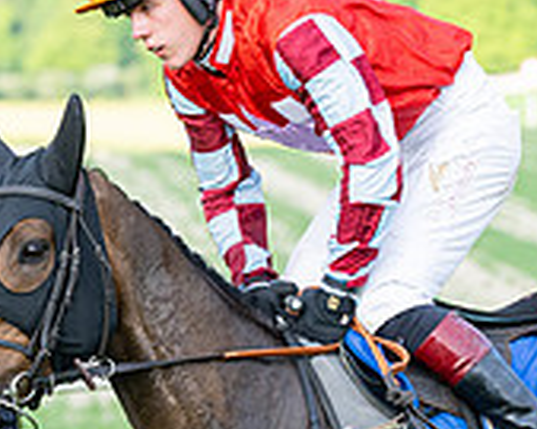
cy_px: 433
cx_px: 221
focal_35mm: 489
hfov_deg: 4.0
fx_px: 7767
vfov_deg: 3.2
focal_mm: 110
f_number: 4
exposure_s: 1/1250
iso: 400
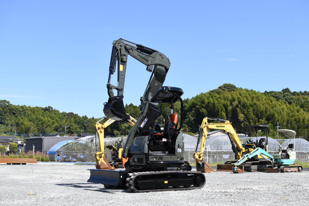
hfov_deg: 37.8
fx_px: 451
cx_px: 154
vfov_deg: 25.8
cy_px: 103
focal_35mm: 52
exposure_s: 1/1000
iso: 125
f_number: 4
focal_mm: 35
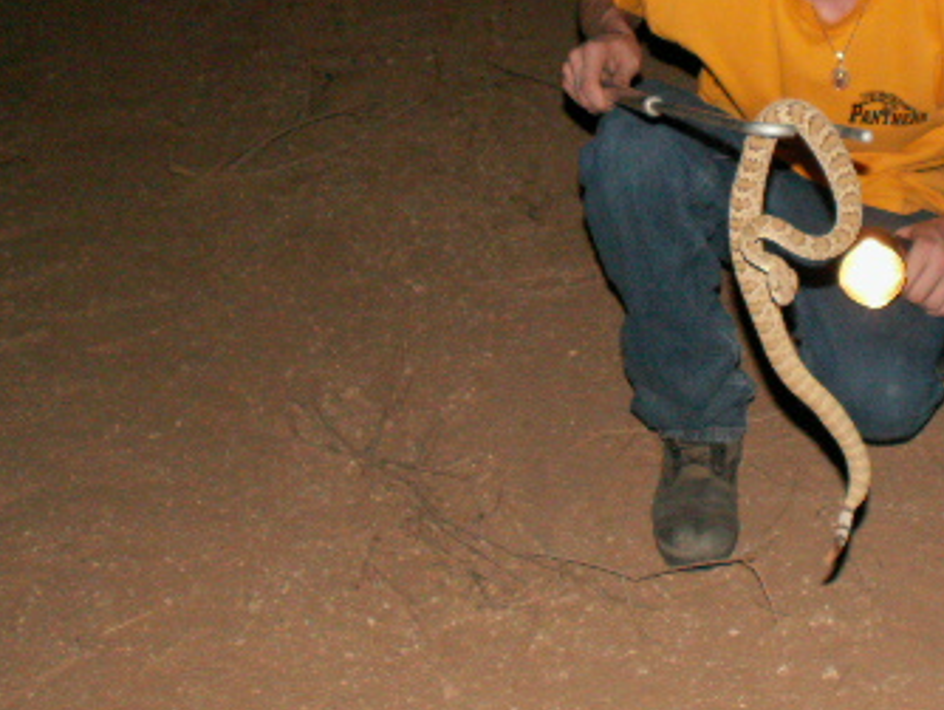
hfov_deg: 28.1
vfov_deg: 21.8
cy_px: 184
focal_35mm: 67
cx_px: 817
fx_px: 1828
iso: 160
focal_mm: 5.86
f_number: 2.8
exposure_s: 1/40
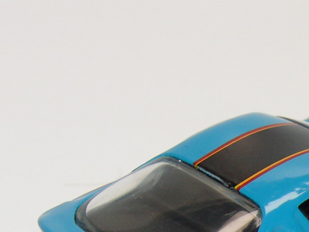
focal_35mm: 260
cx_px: 326
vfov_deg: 5.7
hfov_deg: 7.6
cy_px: 197
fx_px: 2321
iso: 100
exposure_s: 1/50
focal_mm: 13.3
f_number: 4
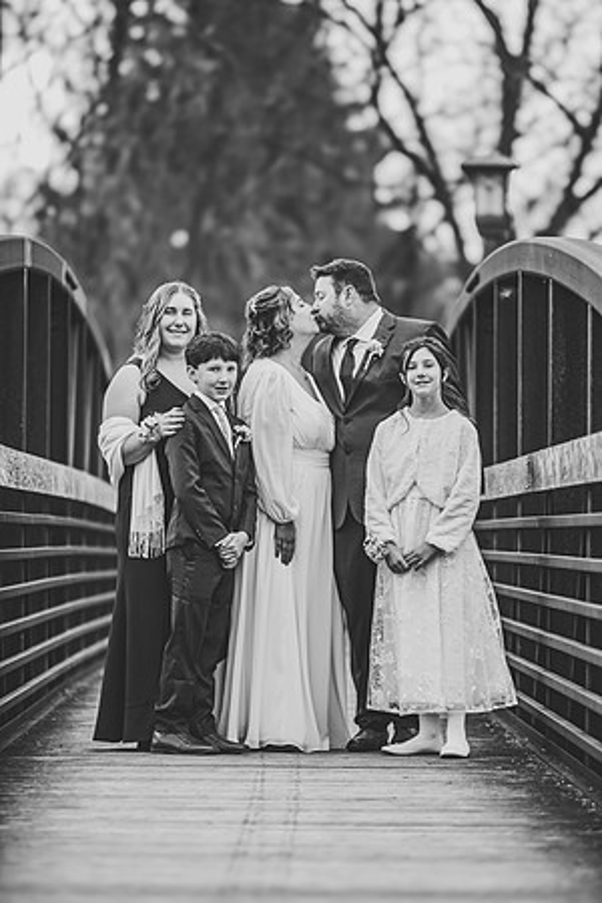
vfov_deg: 11.4
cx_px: 301
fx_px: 4515
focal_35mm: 180
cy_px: 452
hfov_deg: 7.6
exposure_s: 1/500
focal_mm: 180
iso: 400
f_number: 2.8
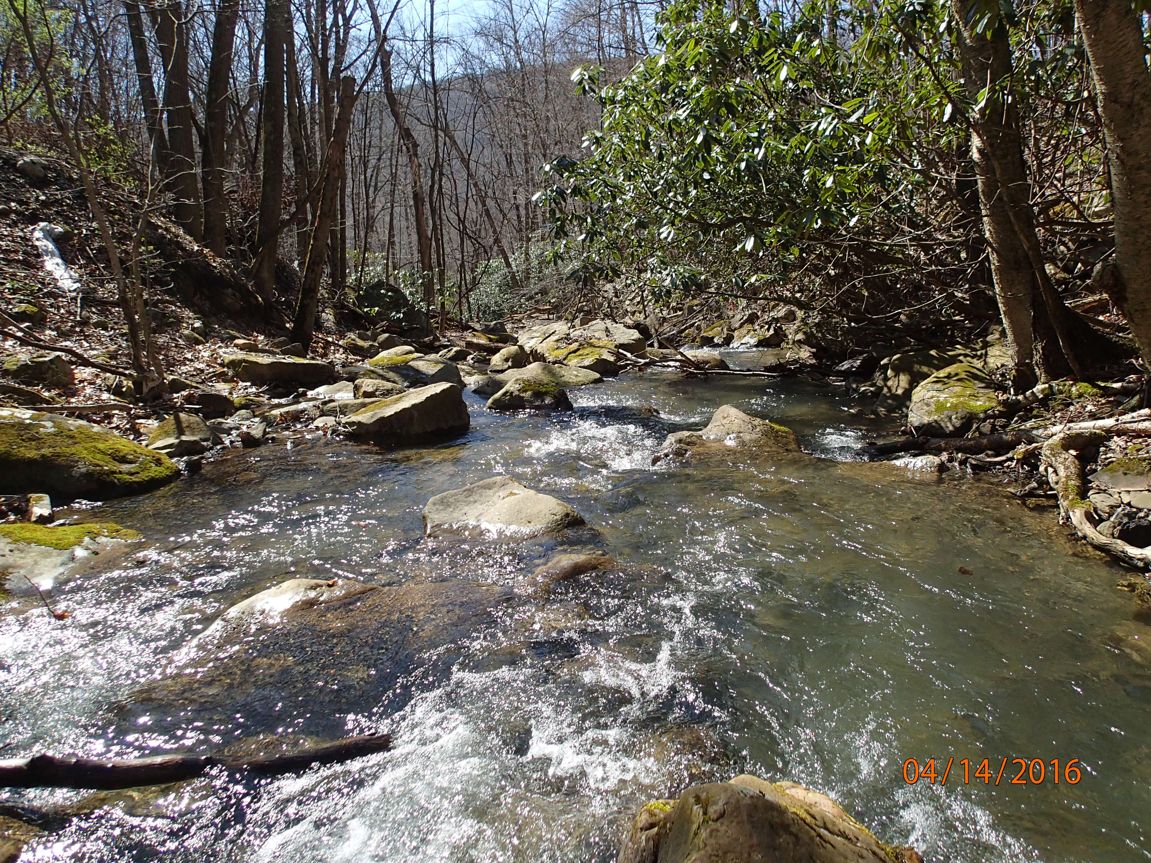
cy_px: 432
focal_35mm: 25
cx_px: 576
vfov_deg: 54.9
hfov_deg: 69.4
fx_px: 831
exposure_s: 1/1250
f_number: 2.8
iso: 200
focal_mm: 4.5
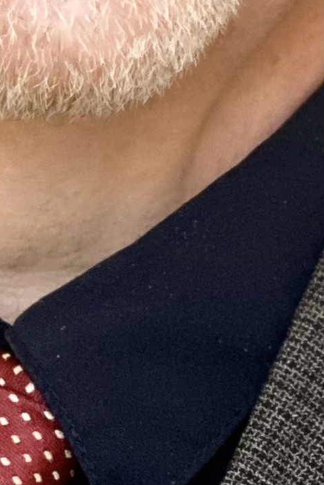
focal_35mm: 307
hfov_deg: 4.5
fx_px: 4140
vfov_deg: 6.6
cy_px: -161
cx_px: 73
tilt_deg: +1.9
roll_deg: -0.8
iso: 250
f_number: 2
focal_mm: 6
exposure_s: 1/33
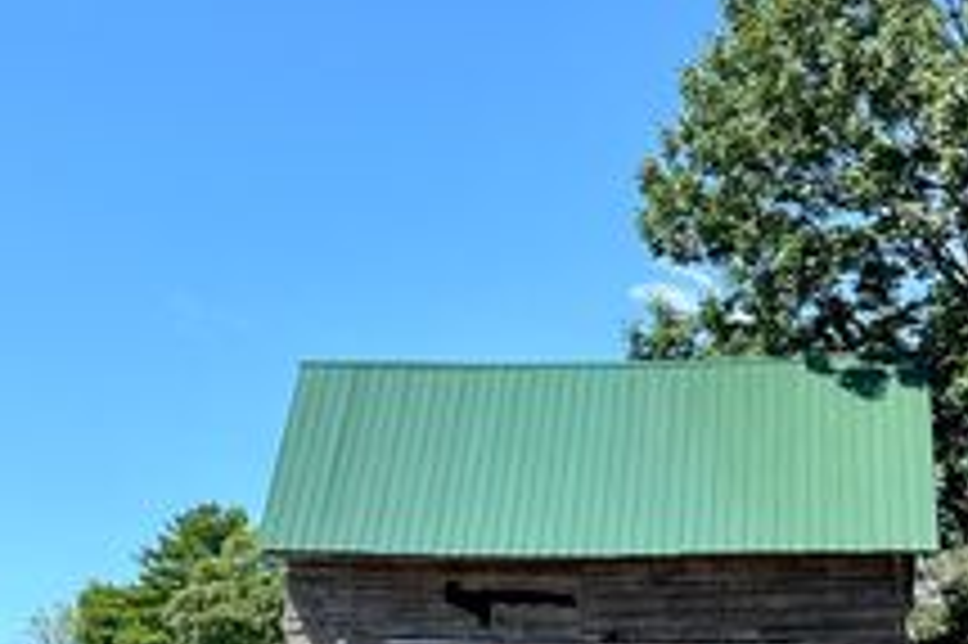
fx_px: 1693
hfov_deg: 28.8
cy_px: 480
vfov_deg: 21.4
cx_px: -104
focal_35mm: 63
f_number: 1.6
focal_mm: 5.1
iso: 50
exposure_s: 1/2268
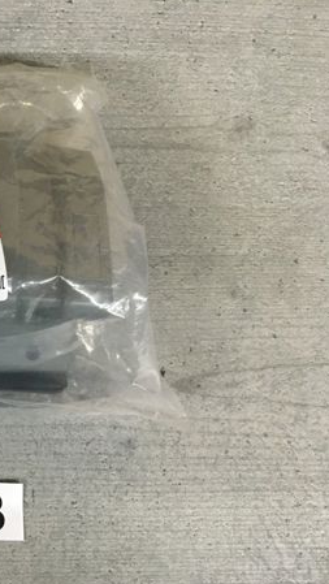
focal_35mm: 45
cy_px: 308
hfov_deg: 23.8
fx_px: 697
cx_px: -81
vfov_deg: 45.4
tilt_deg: -80.2
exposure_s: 1/25
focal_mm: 4.15
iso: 200
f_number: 2.2
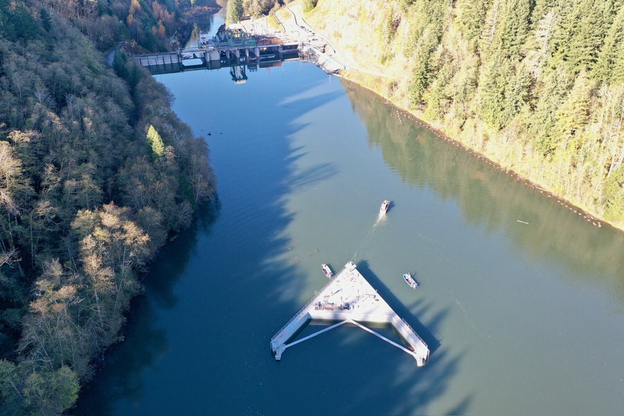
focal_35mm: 28
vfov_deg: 46.4
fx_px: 485
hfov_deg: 65.5
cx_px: 312
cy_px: 208
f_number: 4
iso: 100
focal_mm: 10.26
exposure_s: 1/120
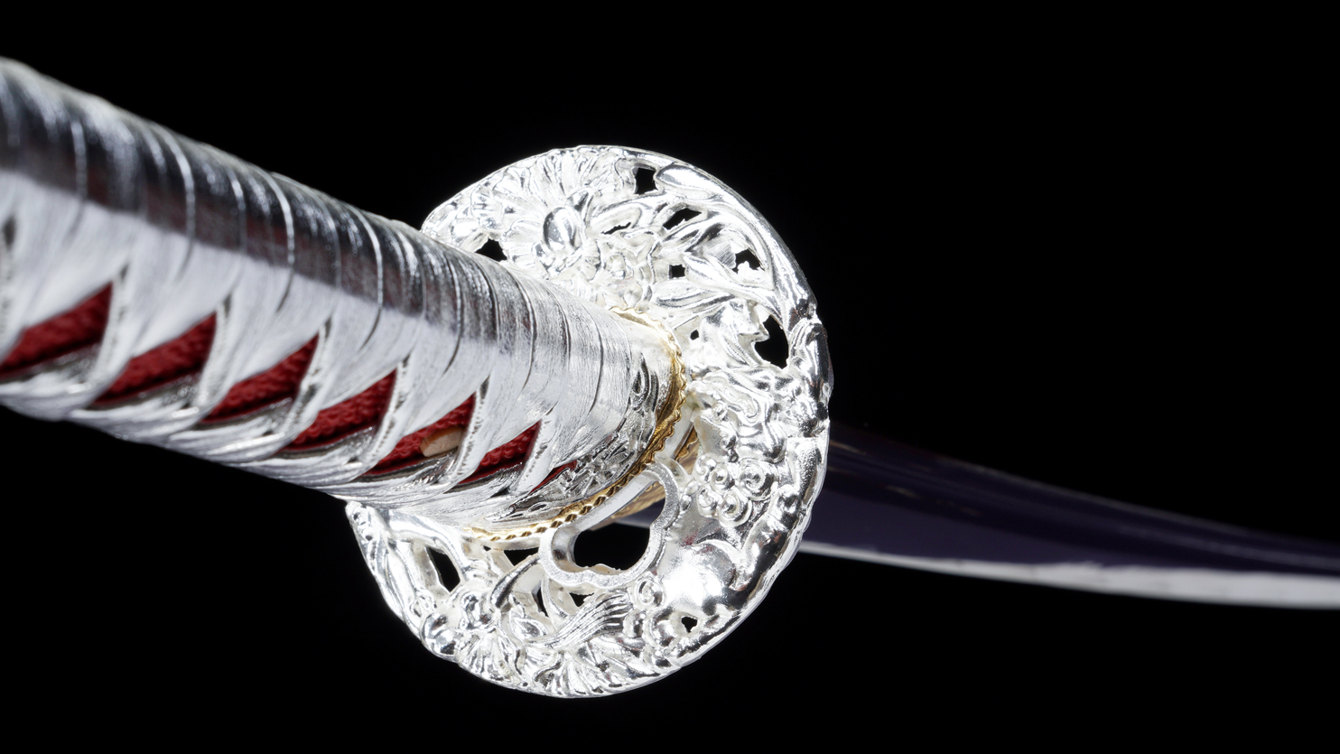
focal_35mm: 72
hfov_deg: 29.2
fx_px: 2568
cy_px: 360
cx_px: 669
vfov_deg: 16.7
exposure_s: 1/160
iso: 100
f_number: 13
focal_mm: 45.5
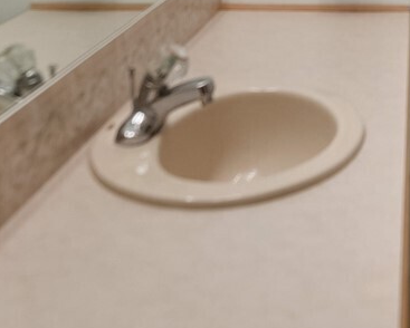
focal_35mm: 68
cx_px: 406
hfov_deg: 26.6
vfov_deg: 19.5
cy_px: -175
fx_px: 821
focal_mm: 15.6
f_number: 2.8
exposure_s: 1/250
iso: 400
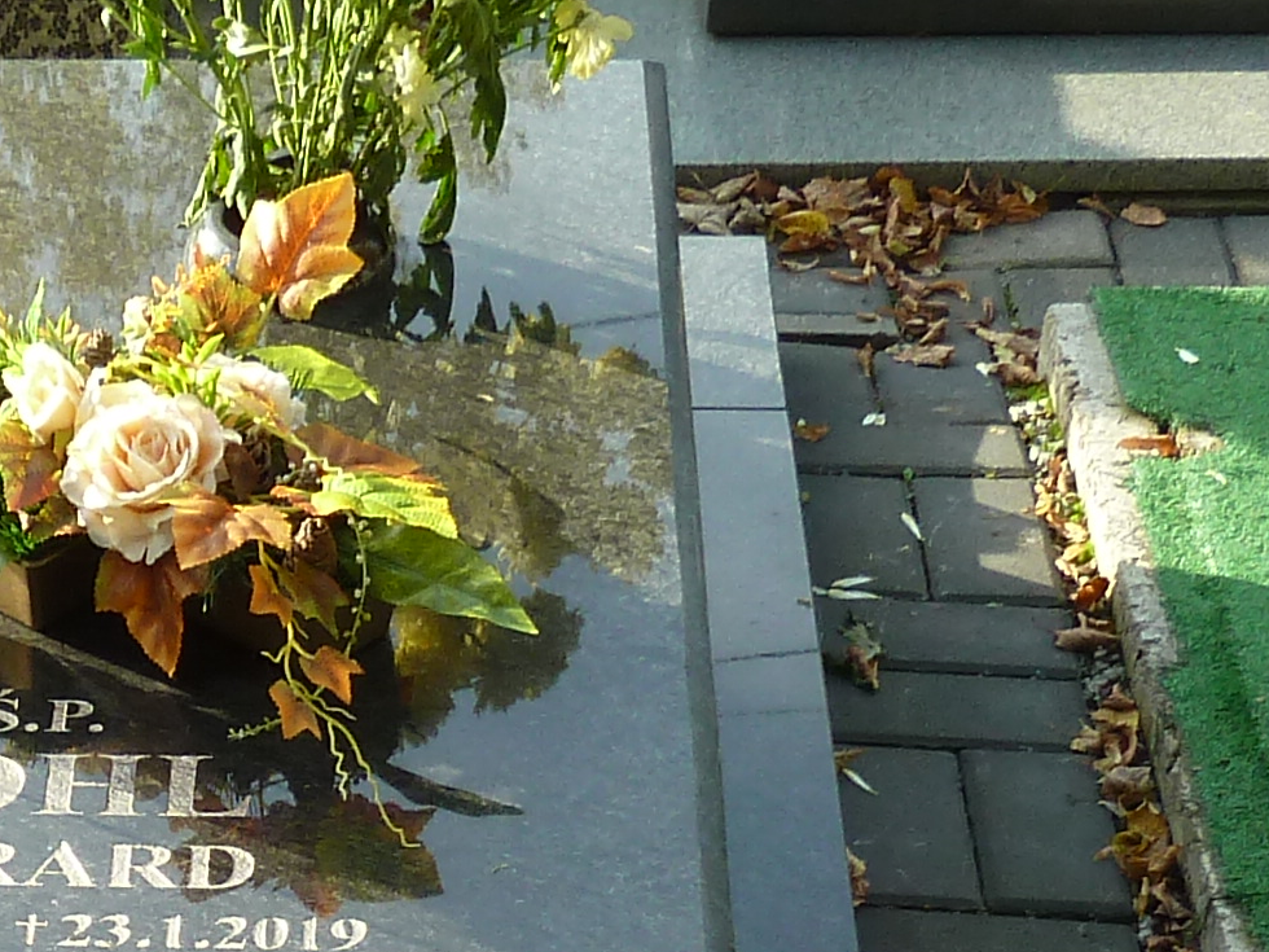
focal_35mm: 102
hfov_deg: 18.9
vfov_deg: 13.5
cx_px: 122
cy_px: 1484
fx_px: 3739
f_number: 3.5
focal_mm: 4.1
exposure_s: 1/100
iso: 80
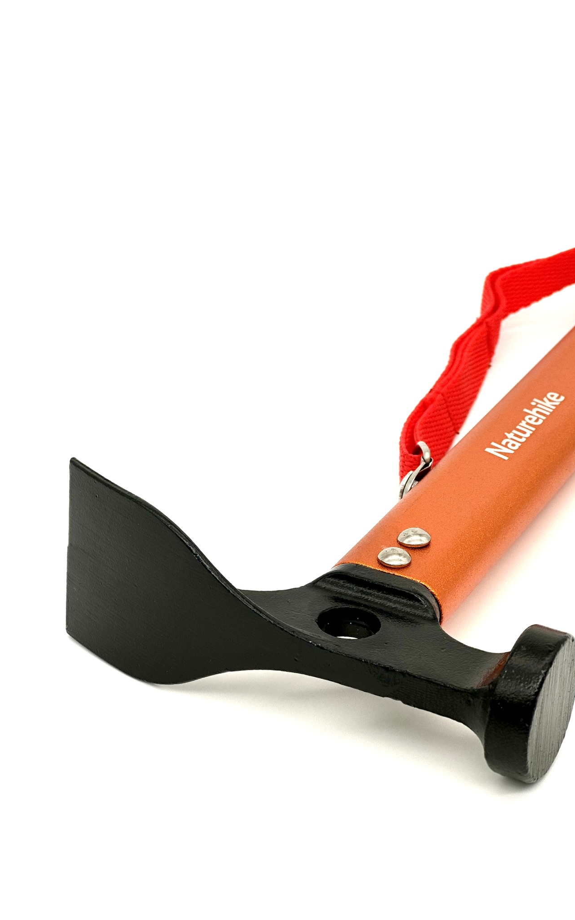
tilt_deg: -25.4
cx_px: 306
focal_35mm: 82
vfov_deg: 25.2
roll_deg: -0.4
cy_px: 462
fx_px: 2056
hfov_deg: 15.9
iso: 25
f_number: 2.8
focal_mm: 9
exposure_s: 1/240
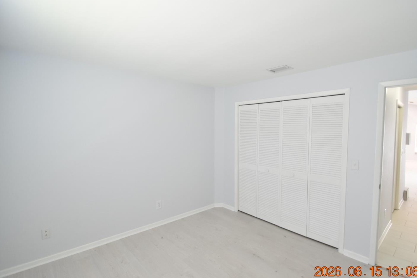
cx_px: 227
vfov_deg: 70.4
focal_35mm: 17
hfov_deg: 93.0
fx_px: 197
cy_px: 138
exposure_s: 1/60
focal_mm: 10
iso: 800
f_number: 3.5
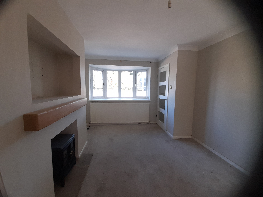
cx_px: 132
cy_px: 98
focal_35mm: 13
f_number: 2.2
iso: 80
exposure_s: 1/50
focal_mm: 1.42
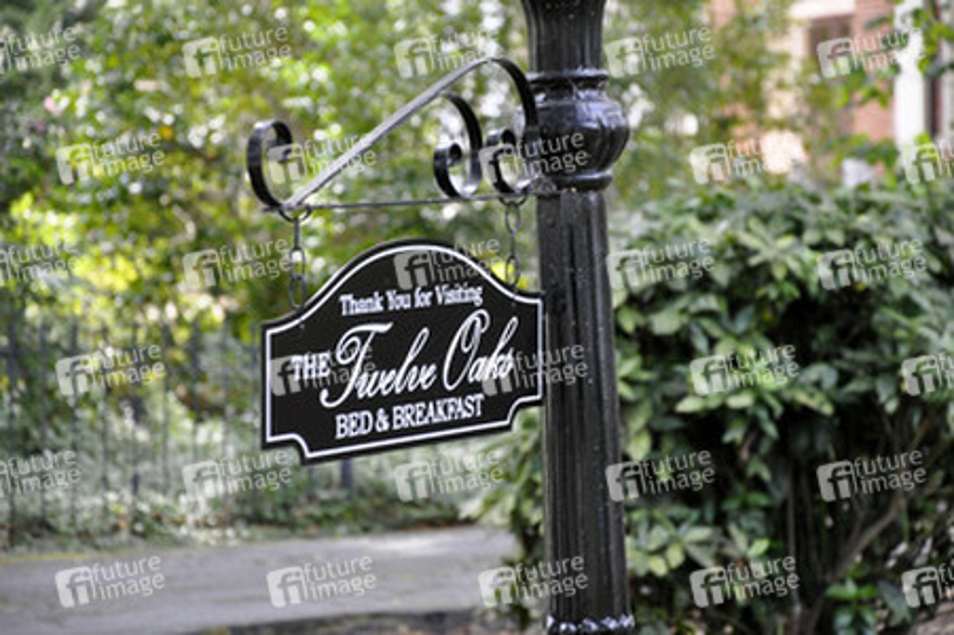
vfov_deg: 8.7
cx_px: 477
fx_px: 4171
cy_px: 318
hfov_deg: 13.0
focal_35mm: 158
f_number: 5.6
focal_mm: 105
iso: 1000
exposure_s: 1/125
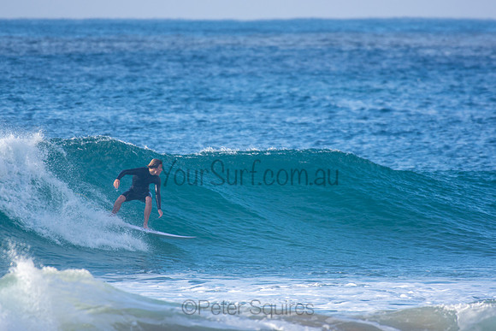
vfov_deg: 1.7
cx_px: 248
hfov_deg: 2.6
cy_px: 166
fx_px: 10848
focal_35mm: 787
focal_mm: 500
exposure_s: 1/640
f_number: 5.6
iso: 250
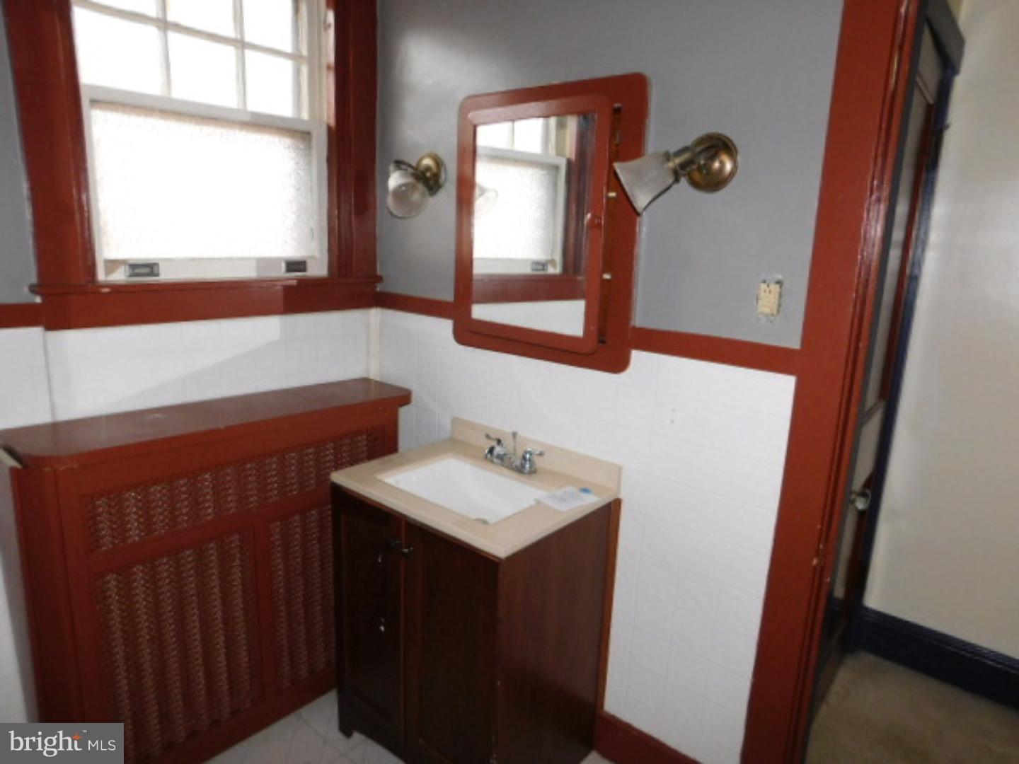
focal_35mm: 23
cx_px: 510
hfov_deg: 73.9
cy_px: 382
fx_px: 677
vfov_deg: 58.9
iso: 200
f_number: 3
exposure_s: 1/30
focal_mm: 4
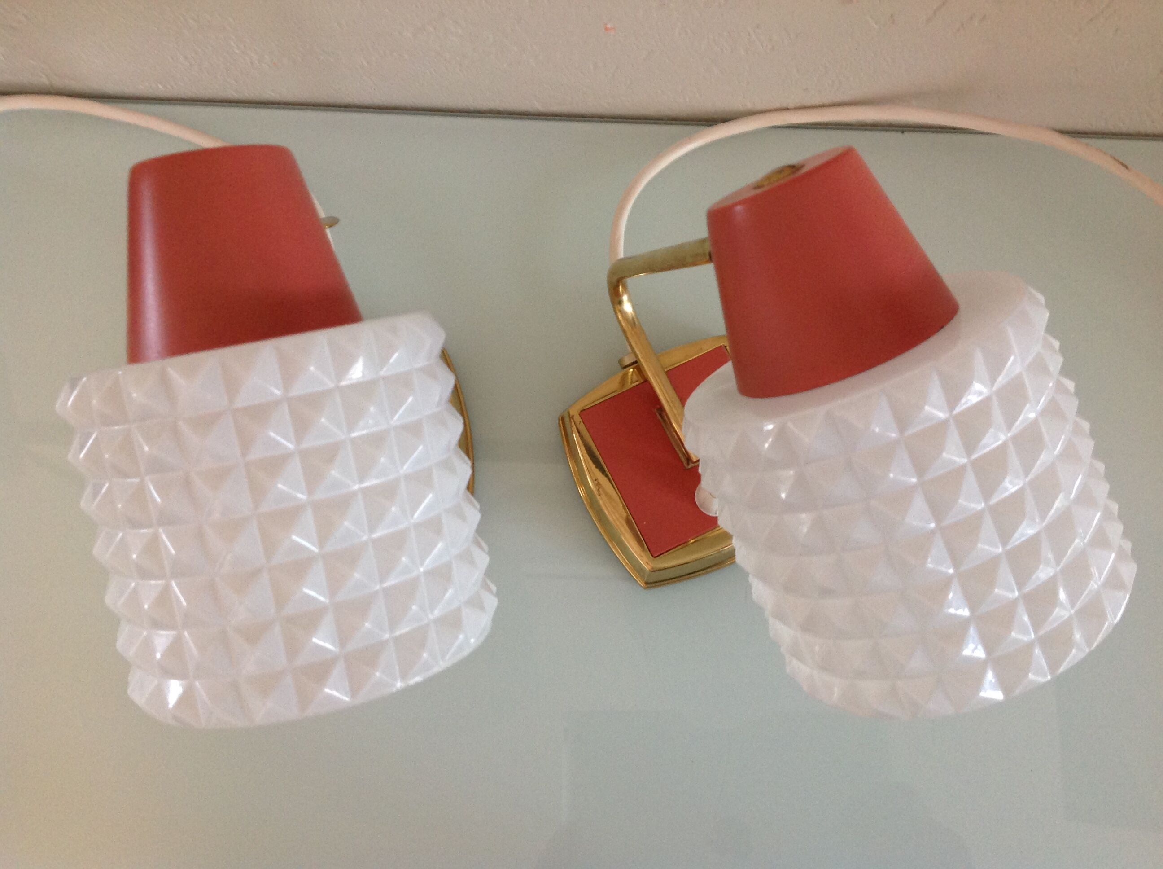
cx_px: 582
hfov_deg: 52.7
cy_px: 434
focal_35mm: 35
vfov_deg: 40.6
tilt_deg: -75.5
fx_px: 1174
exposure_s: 1/15
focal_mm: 4.28
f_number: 2.4
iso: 160
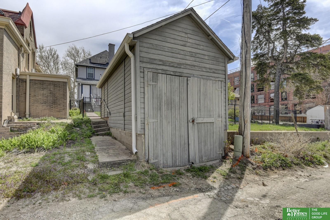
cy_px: 110
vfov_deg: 53.2
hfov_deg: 73.7
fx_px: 220
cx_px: 165
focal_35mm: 24
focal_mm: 24
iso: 400
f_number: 8
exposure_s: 1/800
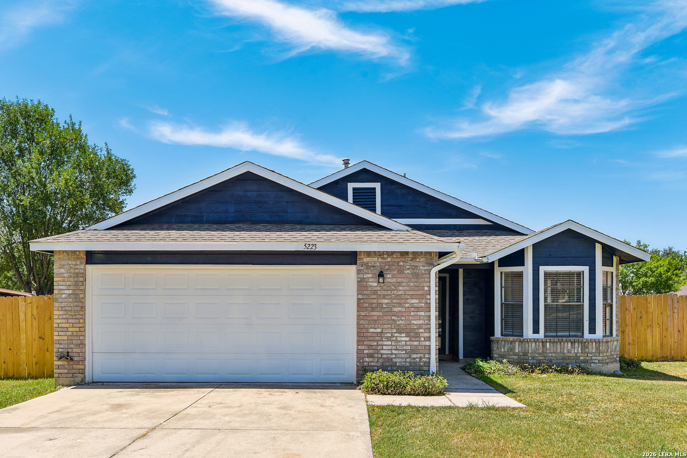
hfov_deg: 60.3
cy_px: 229
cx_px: 344
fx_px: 592
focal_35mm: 31
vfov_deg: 42.3
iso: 400
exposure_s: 1/400
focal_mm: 31
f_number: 8
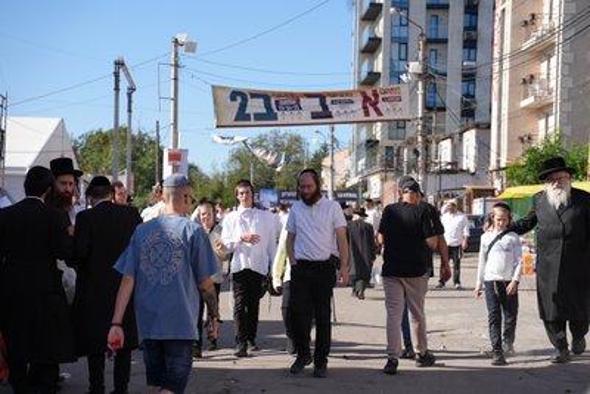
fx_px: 1230
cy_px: 197
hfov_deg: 27.0
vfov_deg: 18.2
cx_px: 295
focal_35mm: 75
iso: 80
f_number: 4.5
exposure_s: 1/500
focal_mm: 75
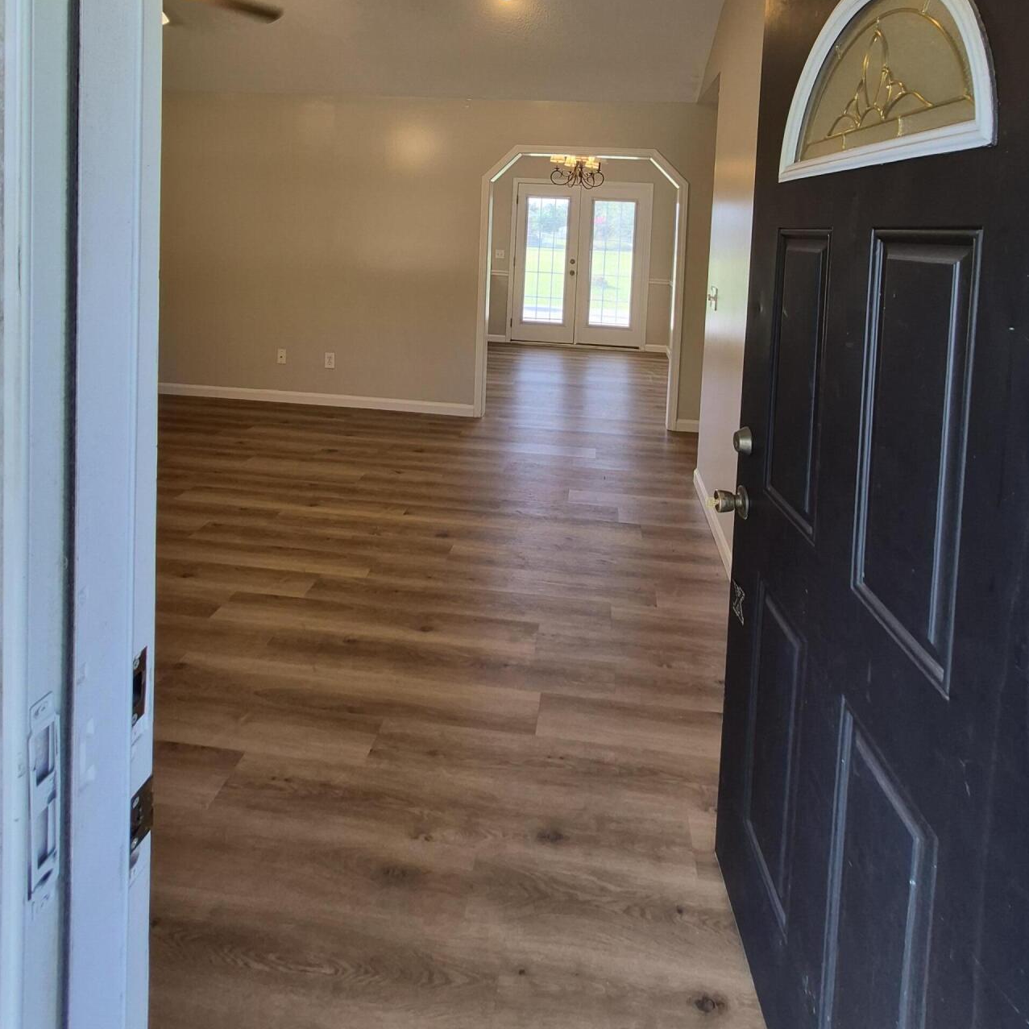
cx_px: 536
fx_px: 605
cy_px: 262
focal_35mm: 18
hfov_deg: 80.7
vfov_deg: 75.1
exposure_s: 1/60
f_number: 2.2
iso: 80
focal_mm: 1.74
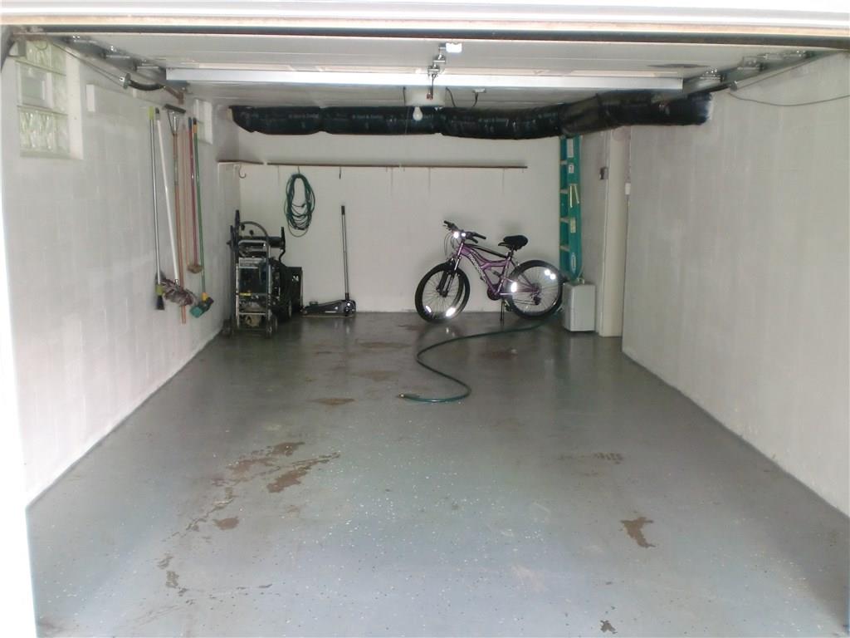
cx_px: 425
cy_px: 319
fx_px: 859
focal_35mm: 35
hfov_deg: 52.6
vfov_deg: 40.7
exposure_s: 1/60
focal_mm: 6.3
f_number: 3.1
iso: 400
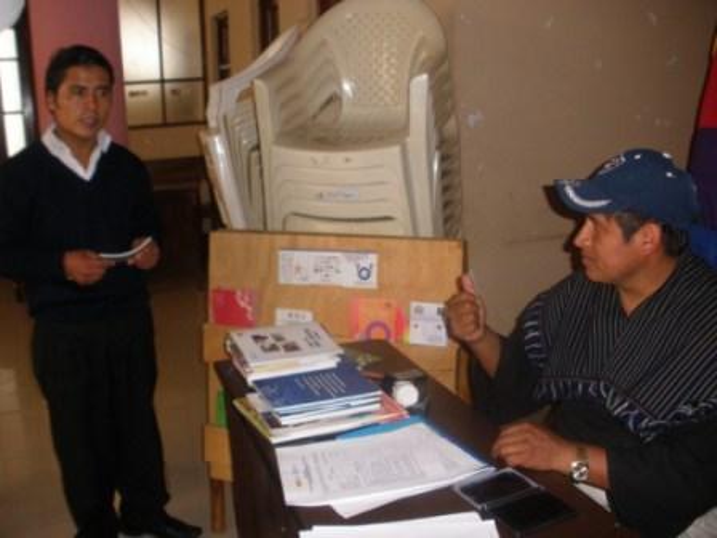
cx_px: 358
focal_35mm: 36
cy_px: 269
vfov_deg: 39.7
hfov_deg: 51.4
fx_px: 746
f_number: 3.5
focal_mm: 6.3
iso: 200
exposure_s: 1/30
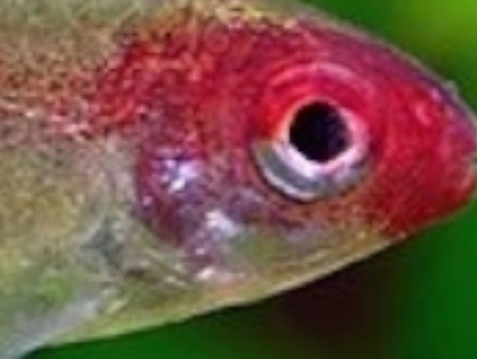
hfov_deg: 10.9
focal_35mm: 166
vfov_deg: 8.9
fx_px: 2289
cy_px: 17
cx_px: -474
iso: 80
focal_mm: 6
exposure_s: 1/40
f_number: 3.2
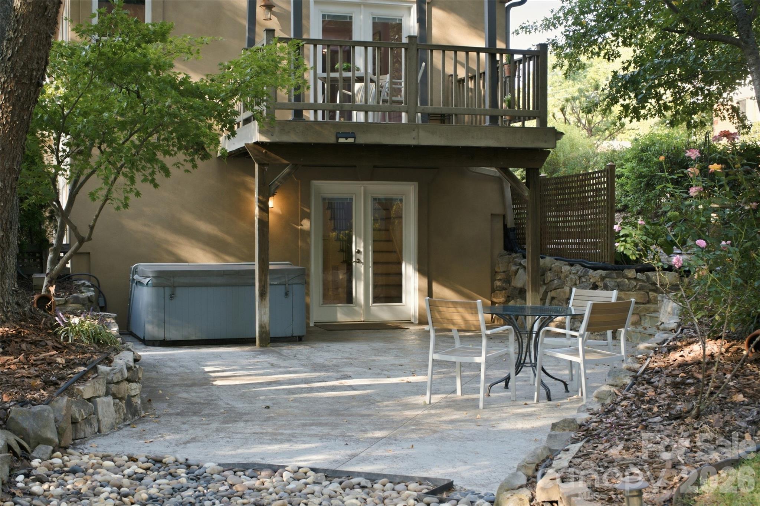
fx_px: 1098
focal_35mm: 52
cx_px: 380
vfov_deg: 26.0
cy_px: 253
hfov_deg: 38.2
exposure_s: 1/60
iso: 400
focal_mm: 52
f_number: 6.3
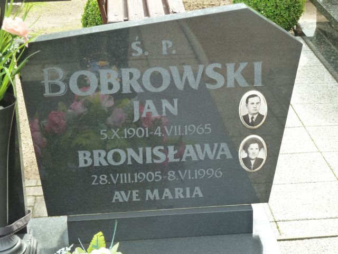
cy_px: 127
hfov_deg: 20.4
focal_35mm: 96
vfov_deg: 15.4
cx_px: 169
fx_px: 937
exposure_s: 1/50
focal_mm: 15.8
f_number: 4.3
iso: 125
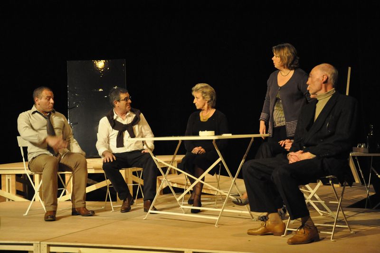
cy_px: 126
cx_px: 190
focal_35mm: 68
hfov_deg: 29.9
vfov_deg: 20.1
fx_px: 711
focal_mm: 45
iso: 3200
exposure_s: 1/60
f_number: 5.6
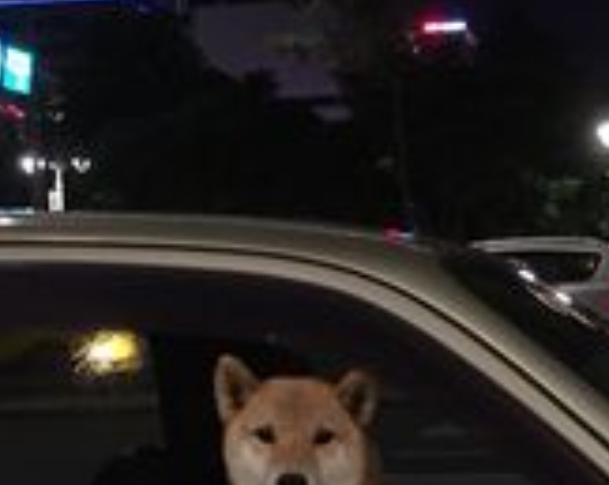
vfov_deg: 14.5
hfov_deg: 18.3
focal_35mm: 105
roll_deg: +0.5
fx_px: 1889
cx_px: 278
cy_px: 447
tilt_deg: -5.3
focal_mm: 4.15
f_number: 2.2
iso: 250
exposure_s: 1/20
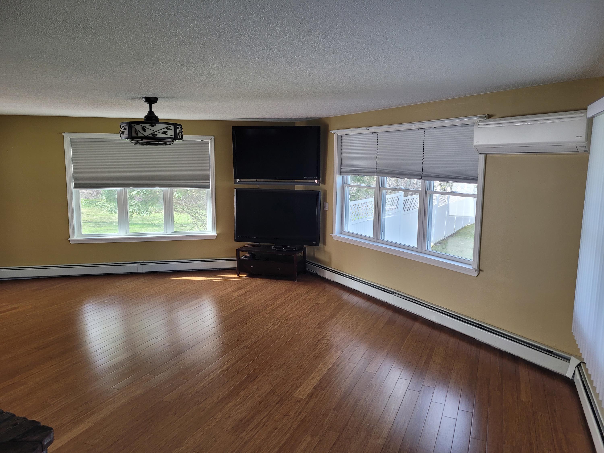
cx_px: 302
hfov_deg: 67.3
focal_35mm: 26
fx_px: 454
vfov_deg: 53.1
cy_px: 226
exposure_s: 1/119
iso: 125
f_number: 1.8
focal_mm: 5.4
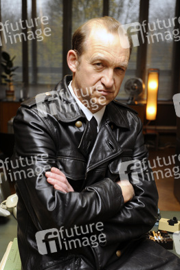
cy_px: 135
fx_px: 420
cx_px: 91
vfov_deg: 35.6
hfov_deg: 24.2
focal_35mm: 56
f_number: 4.5
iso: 1600
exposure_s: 1/200
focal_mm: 55
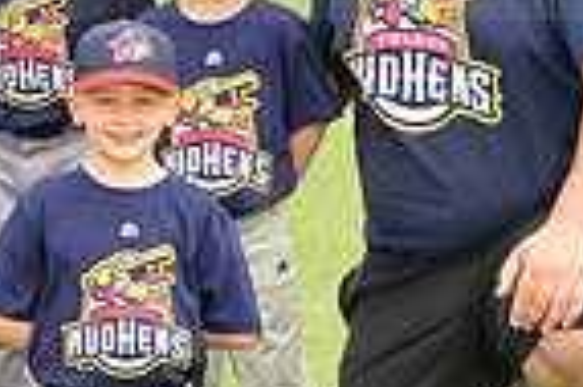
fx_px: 6584
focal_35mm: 407
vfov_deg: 3.4
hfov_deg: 5.0
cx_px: -143
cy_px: -100
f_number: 8
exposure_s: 1/200
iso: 250
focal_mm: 100
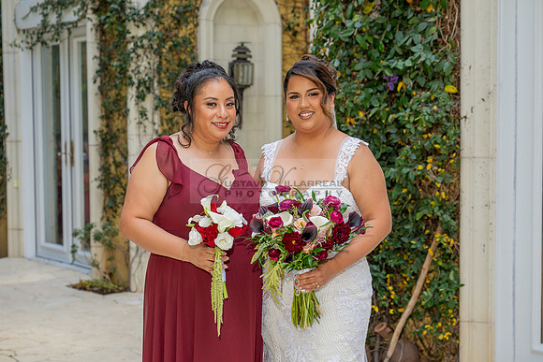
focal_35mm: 77
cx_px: 272
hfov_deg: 26.4
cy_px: 198
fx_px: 1158
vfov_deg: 17.8
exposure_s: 1/200
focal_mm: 70
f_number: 4.5
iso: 200
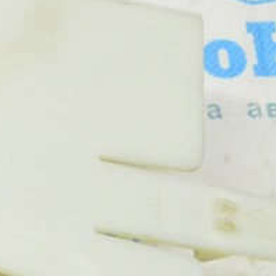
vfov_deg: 10.5
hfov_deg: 10.4
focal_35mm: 165
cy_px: -8
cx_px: -88
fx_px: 1488
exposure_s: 1/20
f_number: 20
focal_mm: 40
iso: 6400
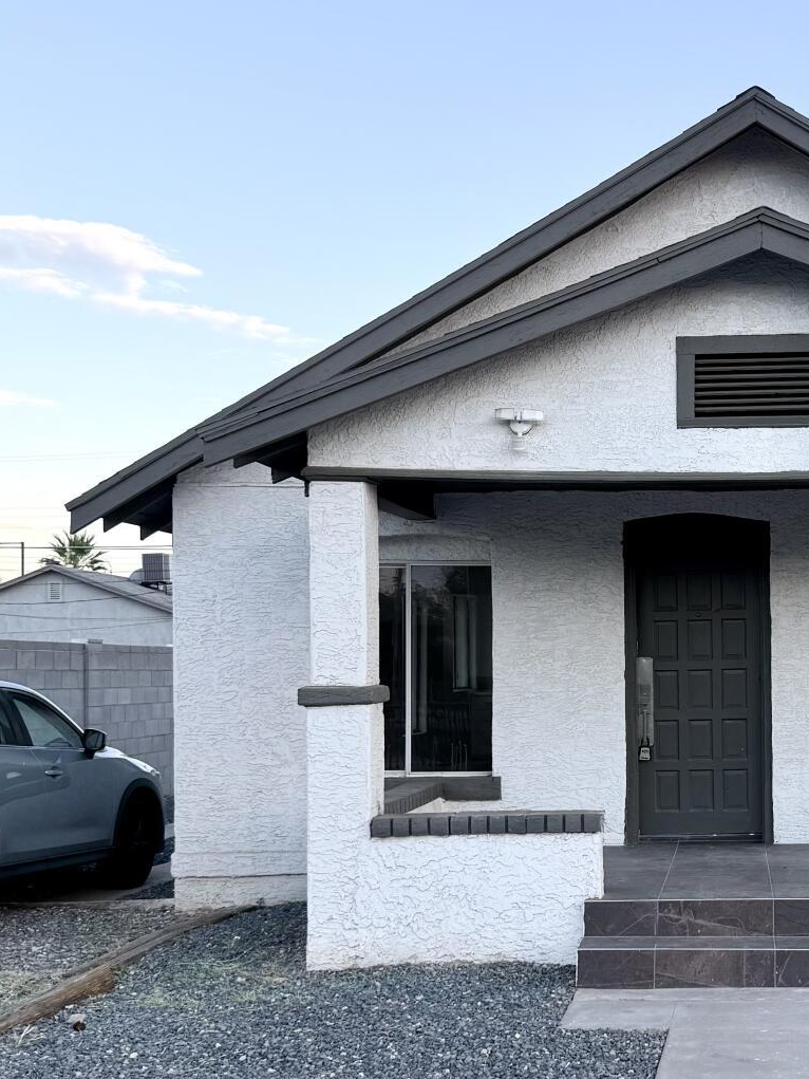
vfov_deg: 40.3
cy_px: 627
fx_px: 1464
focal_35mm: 47
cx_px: 744
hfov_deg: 29.5
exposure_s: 1/433
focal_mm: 6.76
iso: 80
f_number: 1.78
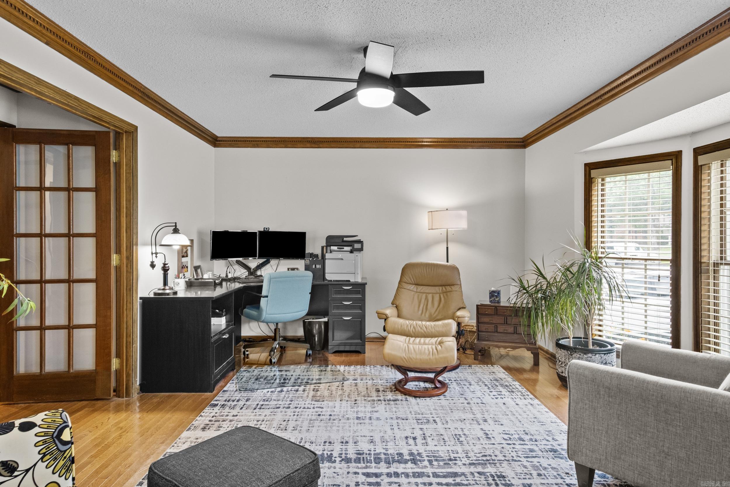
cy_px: 244
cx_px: 365
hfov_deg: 78.6
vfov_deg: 57.2
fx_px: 446
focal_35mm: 22
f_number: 8
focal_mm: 14.5
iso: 400
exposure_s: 1/1.25
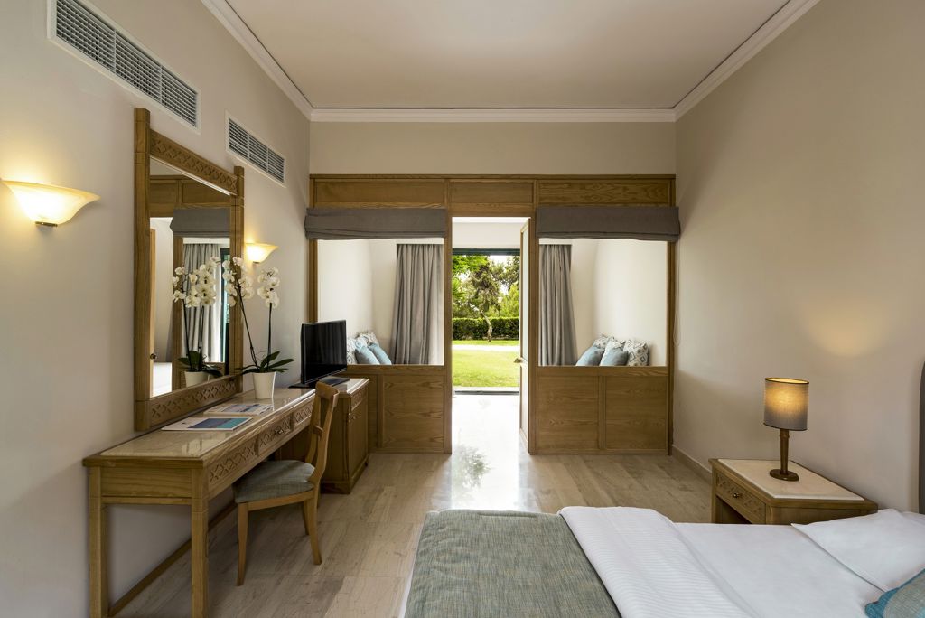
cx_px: 462
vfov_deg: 67.5
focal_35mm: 18
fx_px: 463
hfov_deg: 90.0
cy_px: 309
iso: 64
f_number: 22
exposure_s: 1/1.25
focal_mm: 18
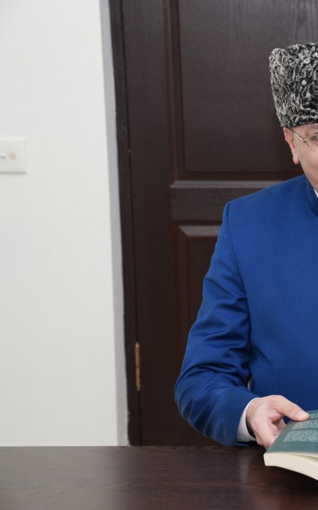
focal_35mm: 103
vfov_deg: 20.2
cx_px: 382
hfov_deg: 12.4
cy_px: 254
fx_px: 1429
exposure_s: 1/200
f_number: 5
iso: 800
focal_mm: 67
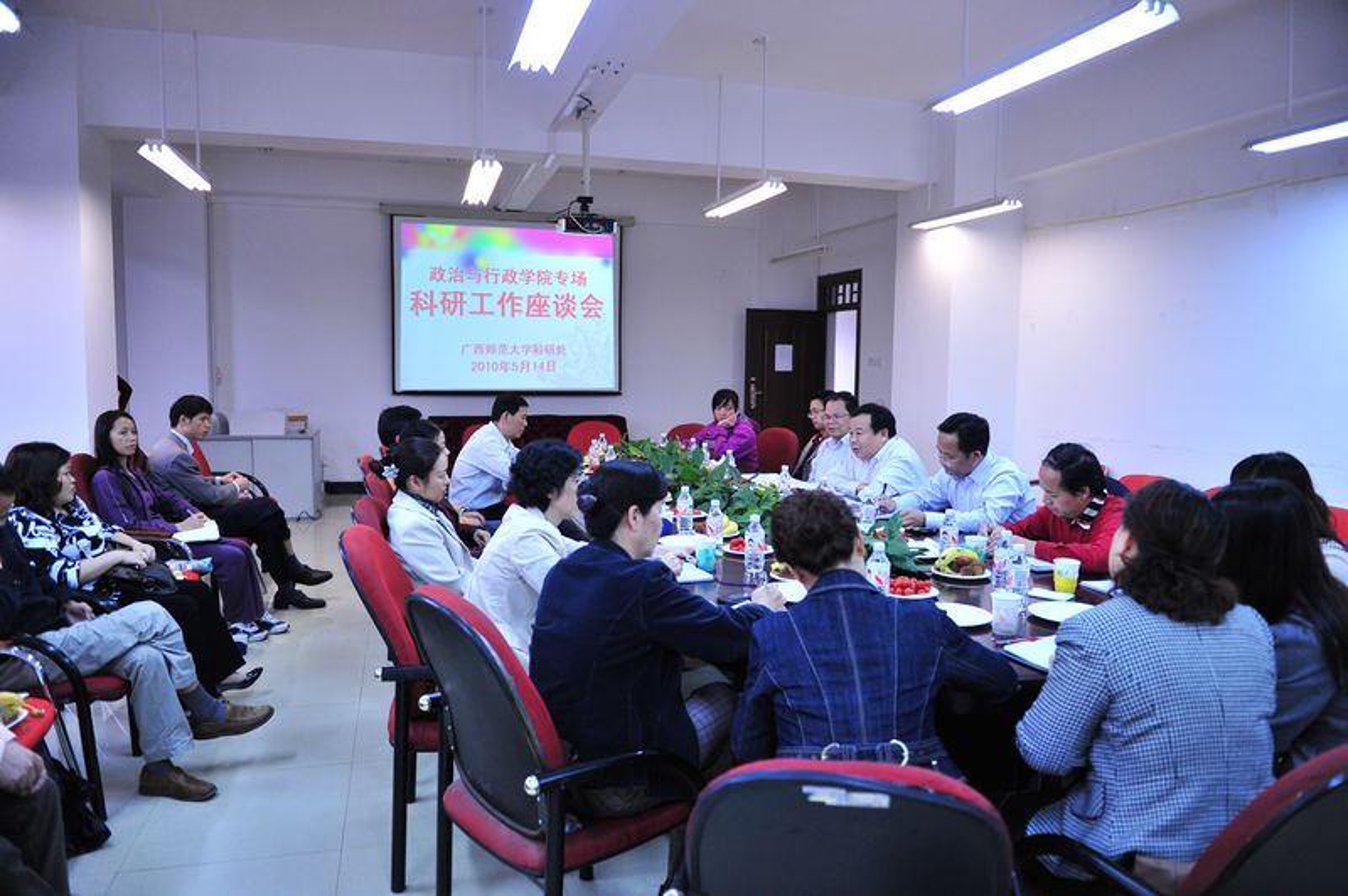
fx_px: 898
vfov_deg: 53.1
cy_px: 448
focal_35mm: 24
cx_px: 674
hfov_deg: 73.8
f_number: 2.8
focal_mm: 24
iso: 1250
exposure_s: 1/320
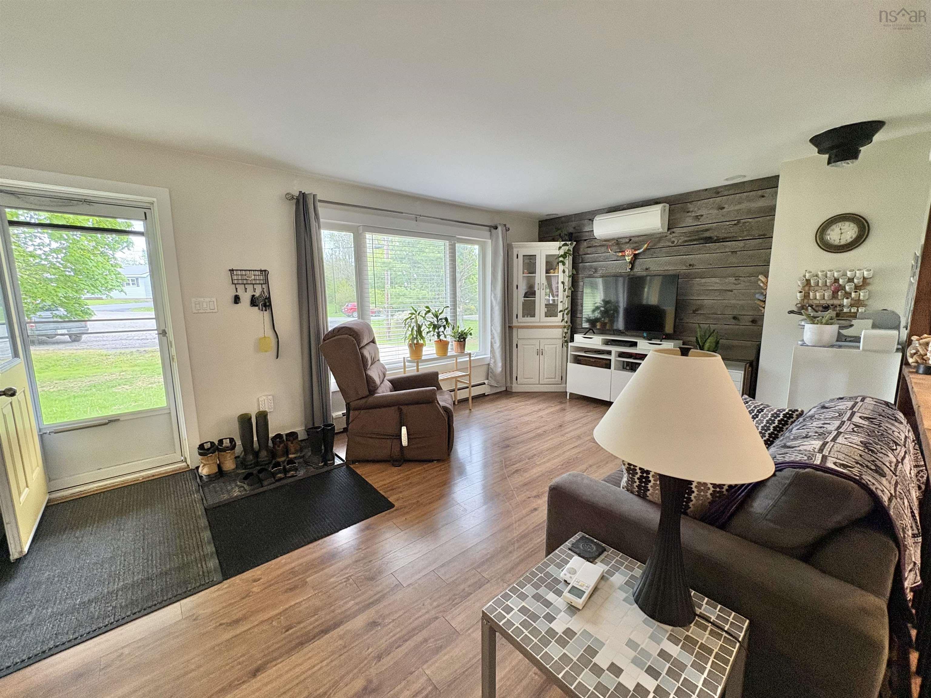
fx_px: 377
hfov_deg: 102.1
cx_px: 466
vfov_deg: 85.7
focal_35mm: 14
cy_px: 349
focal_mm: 2.22
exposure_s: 1/60
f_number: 2.2
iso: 250
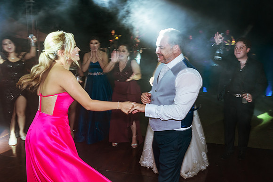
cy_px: 84
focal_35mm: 29
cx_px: 147
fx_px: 219
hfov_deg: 63.8
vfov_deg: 45.0
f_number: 7.1
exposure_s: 1/60
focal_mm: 24
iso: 800
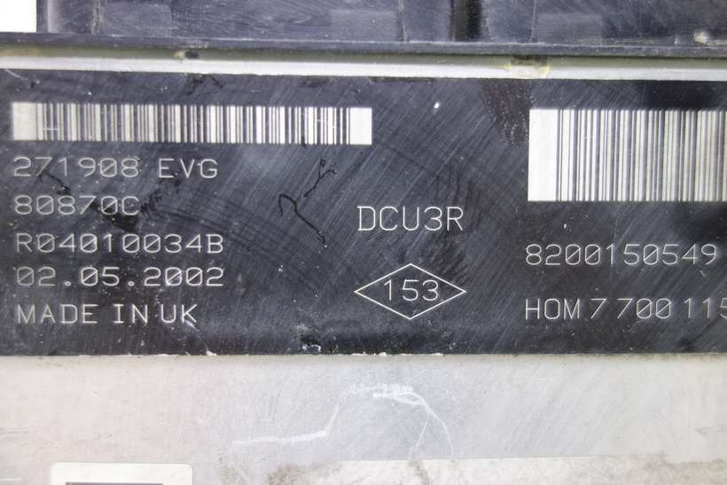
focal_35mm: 28
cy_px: 242
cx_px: 364
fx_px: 566
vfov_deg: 46.4
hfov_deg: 65.5
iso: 125
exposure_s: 1/40
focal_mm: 10.4
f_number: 1.8
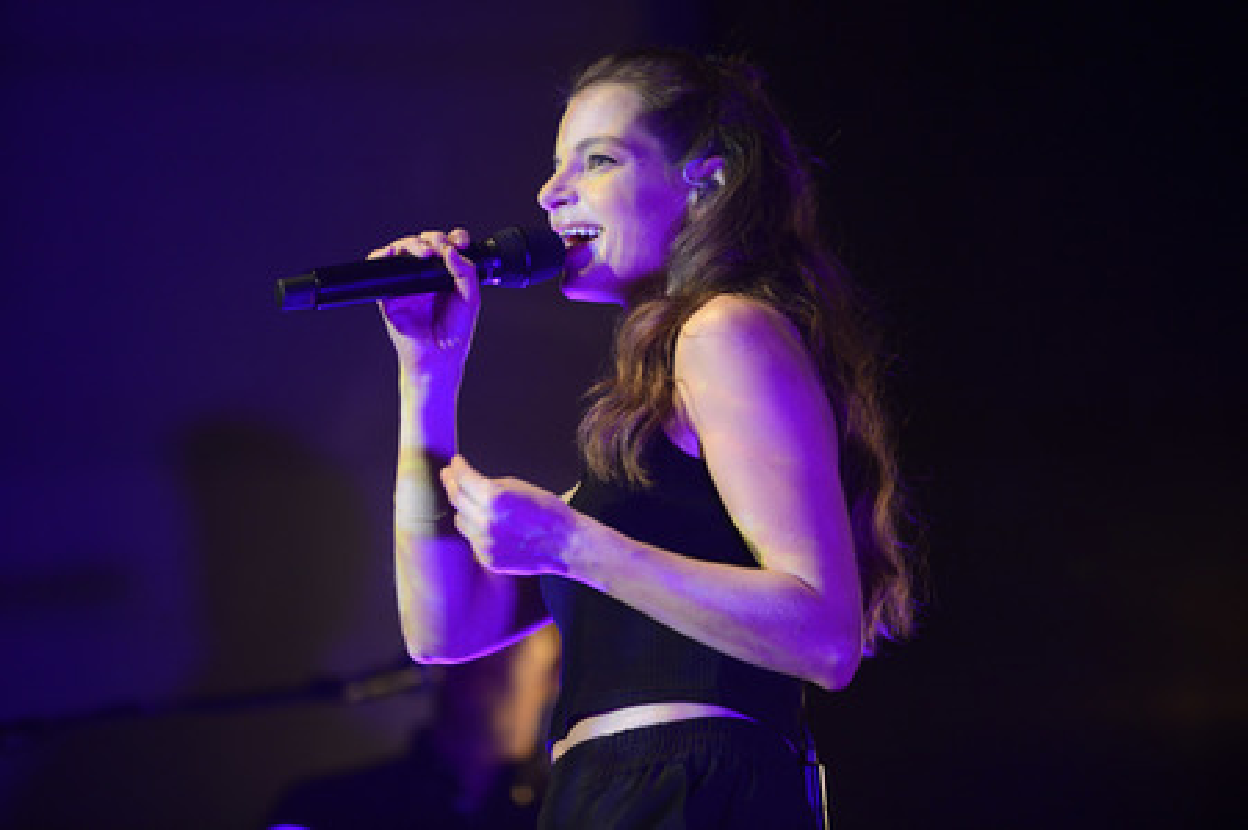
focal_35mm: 190
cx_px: 624
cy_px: 415
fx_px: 6582
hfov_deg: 10.8
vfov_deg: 7.2
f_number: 2.8
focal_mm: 190
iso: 2500
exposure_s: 1/200
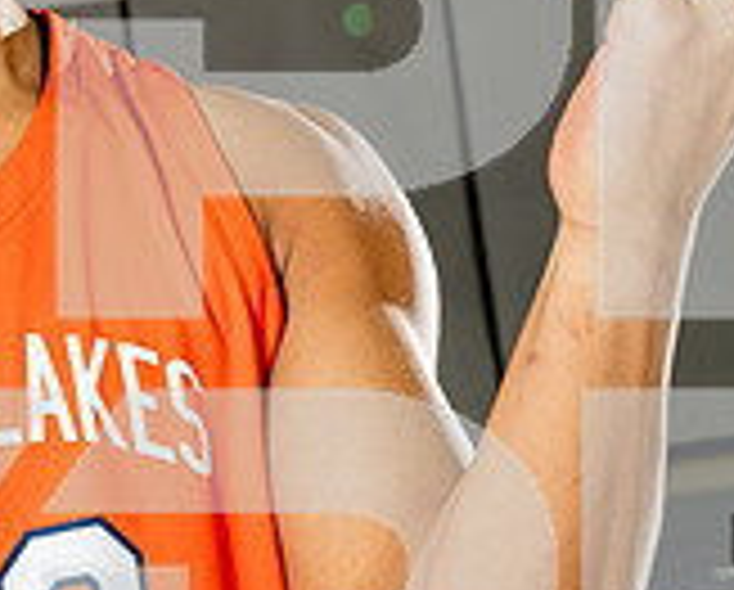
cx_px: -32
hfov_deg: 14.5
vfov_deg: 11.8
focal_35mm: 130
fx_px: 2829
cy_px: 83
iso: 640
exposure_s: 1/250
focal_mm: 39
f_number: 7.1
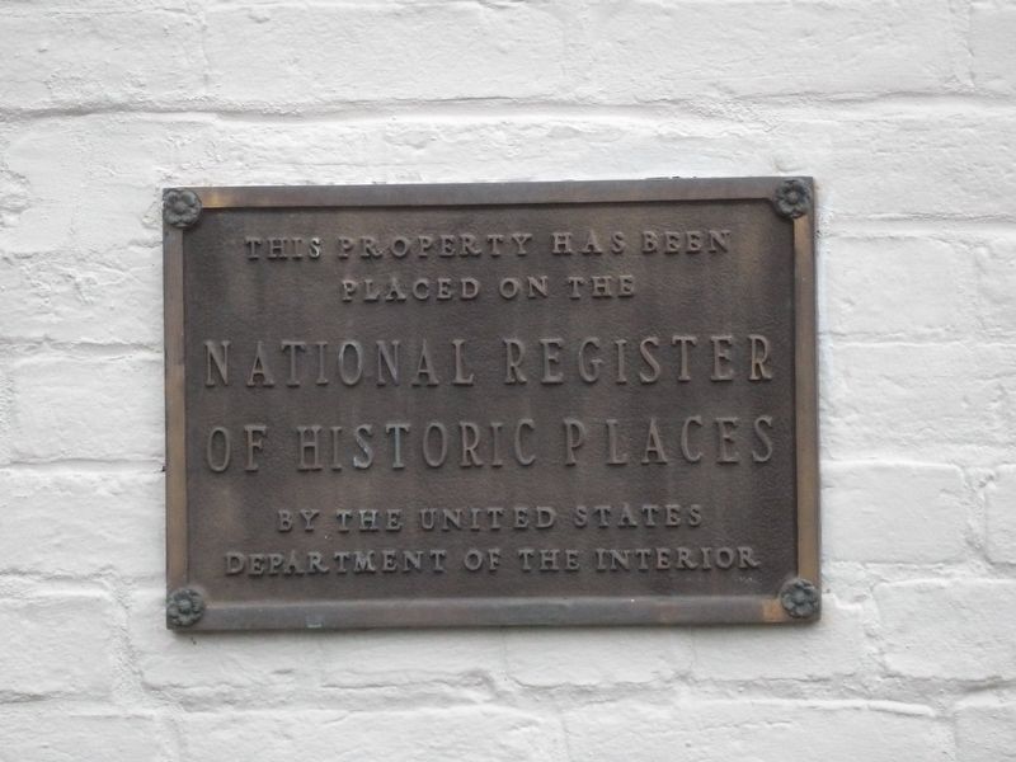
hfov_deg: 1.9
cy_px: 381
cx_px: 508
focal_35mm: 1053
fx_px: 30906
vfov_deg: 1.4
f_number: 5.7
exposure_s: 1/103
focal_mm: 188.8
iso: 800
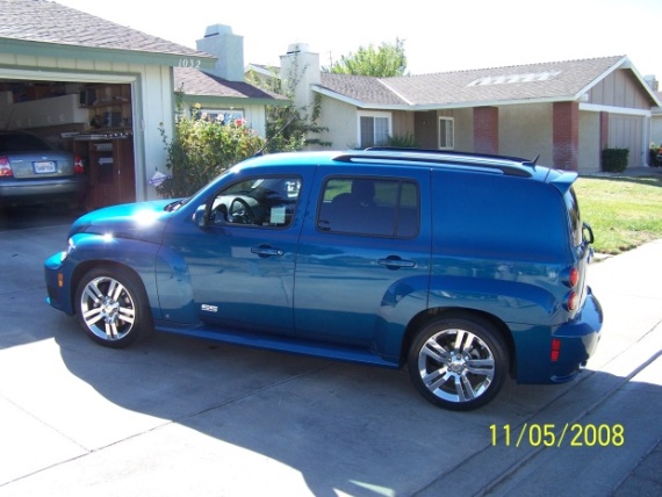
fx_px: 727
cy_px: 248
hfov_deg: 49.0
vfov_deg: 37.7
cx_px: 331
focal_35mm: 38
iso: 80
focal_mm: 6.3
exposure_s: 1/350
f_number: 2.8
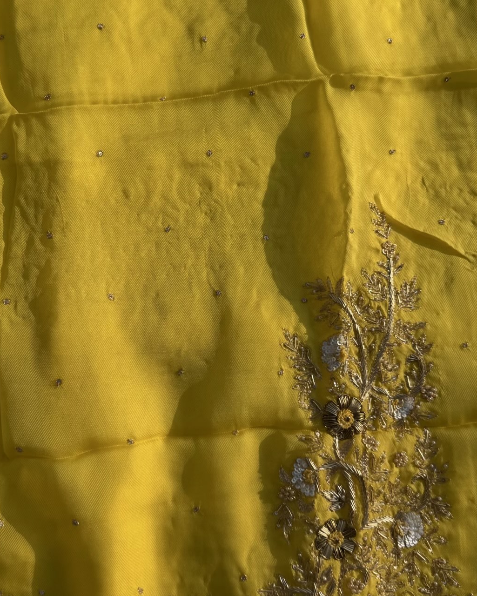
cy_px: 285
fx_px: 688
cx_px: 173
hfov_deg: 37.9
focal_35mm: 39
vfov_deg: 46.8
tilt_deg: -83.6
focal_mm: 6.76
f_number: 1.78
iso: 80
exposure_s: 1/4975
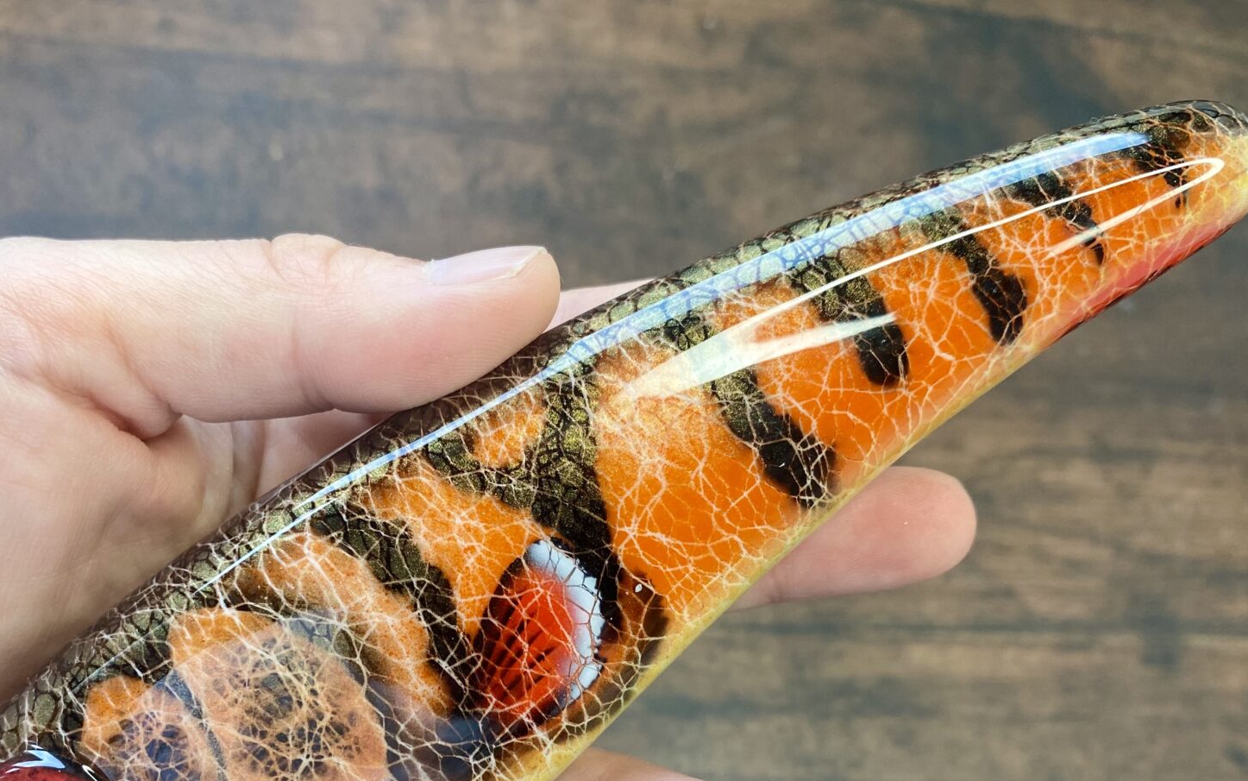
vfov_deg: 31.9
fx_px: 1327
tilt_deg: -67.3
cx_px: 537
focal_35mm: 39
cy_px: 622
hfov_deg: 50.2
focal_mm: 4.25
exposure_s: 1/100
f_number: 1.8
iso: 80
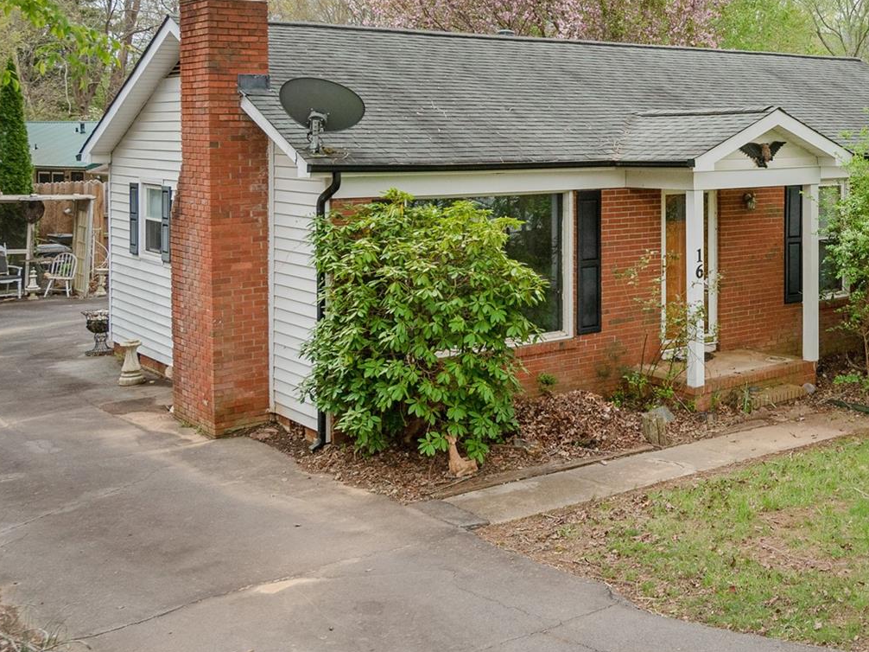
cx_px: 790
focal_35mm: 47
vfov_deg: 30.5
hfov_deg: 37.6
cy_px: 186
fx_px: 1180
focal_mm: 24
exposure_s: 1/640
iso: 320
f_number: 7.1
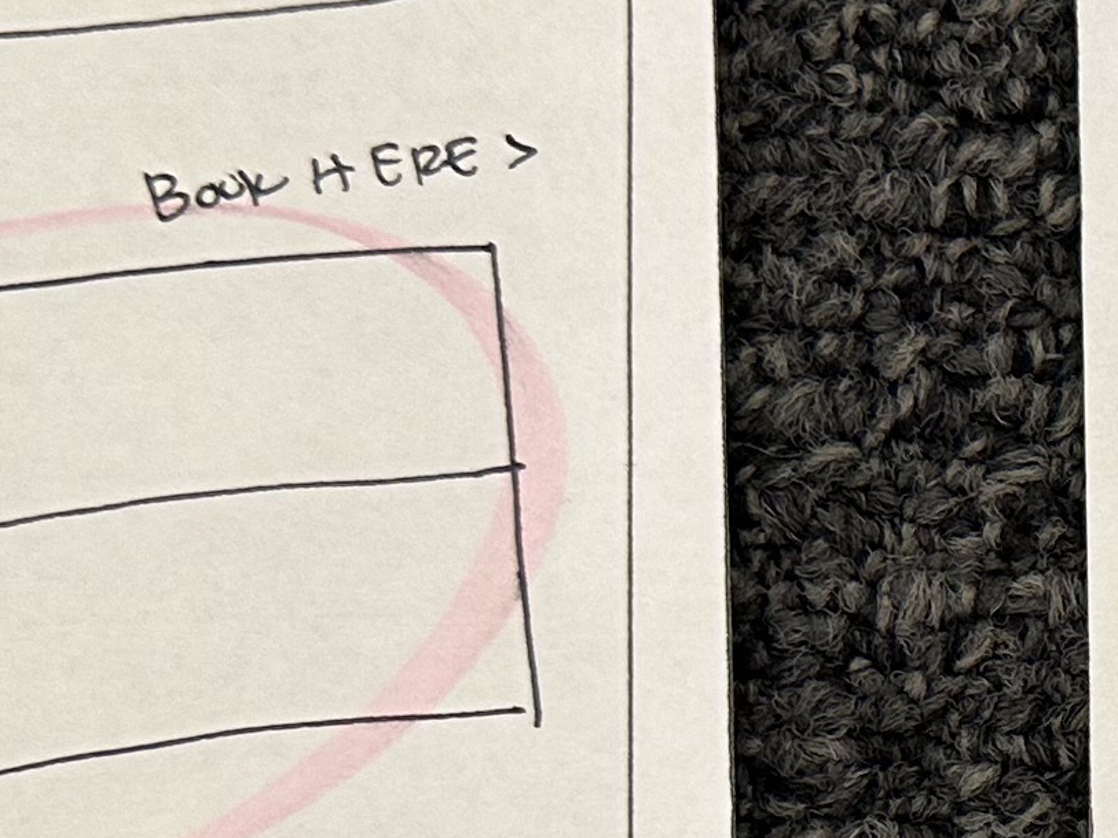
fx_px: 3844
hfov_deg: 14.9
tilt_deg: -87.2
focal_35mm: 119
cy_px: 949
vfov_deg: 12.2
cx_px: 1841
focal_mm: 6.86
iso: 125
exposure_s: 1/60
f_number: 1.78
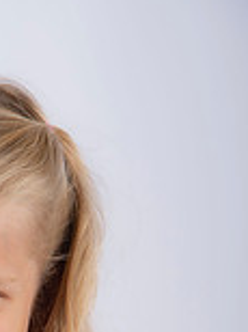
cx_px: -46
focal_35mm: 295
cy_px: 403
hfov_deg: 5.0
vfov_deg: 6.7
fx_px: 2826
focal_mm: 105
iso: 100
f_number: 5.6
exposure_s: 1/200
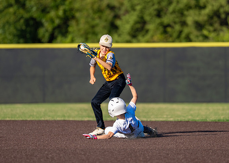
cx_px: 123
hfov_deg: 5.9
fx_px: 2232
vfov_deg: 4.2
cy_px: 68
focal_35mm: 343
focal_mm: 200
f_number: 2.8
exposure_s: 1/4000
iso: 320
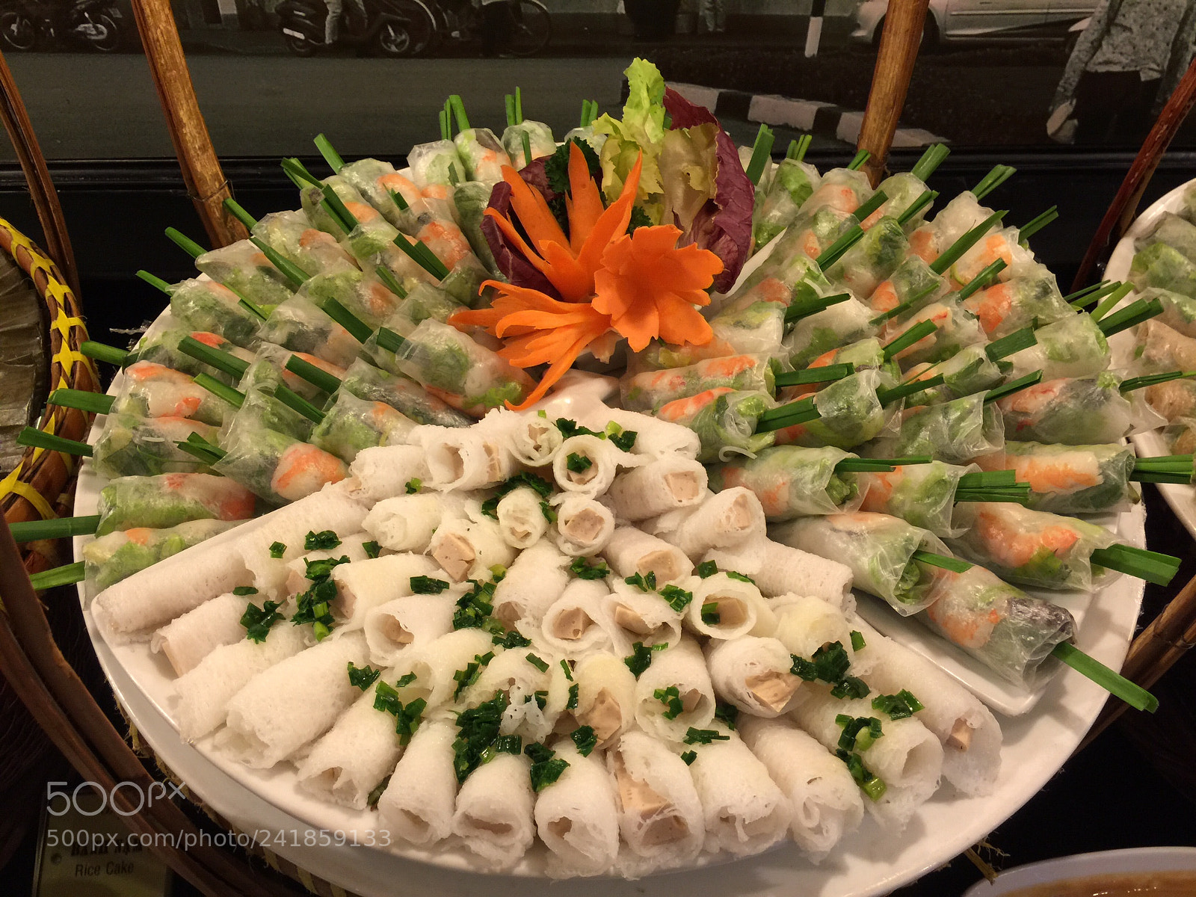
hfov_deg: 61.7
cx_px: 598
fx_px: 1002
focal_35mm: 29
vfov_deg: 48.2
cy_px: 448
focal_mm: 4.15
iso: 50
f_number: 2.2
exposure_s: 1/15
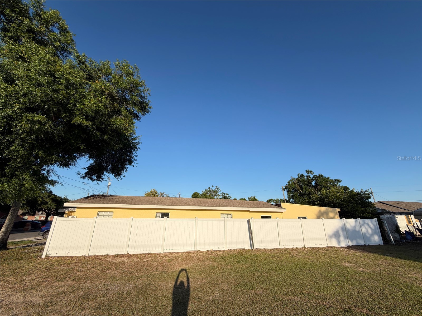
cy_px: 158
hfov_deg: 102.1
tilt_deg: +19.8
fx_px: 171
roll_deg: -0.5
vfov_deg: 85.7
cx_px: 211
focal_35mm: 14
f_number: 2.2
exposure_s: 1/955
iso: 20
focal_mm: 2.22
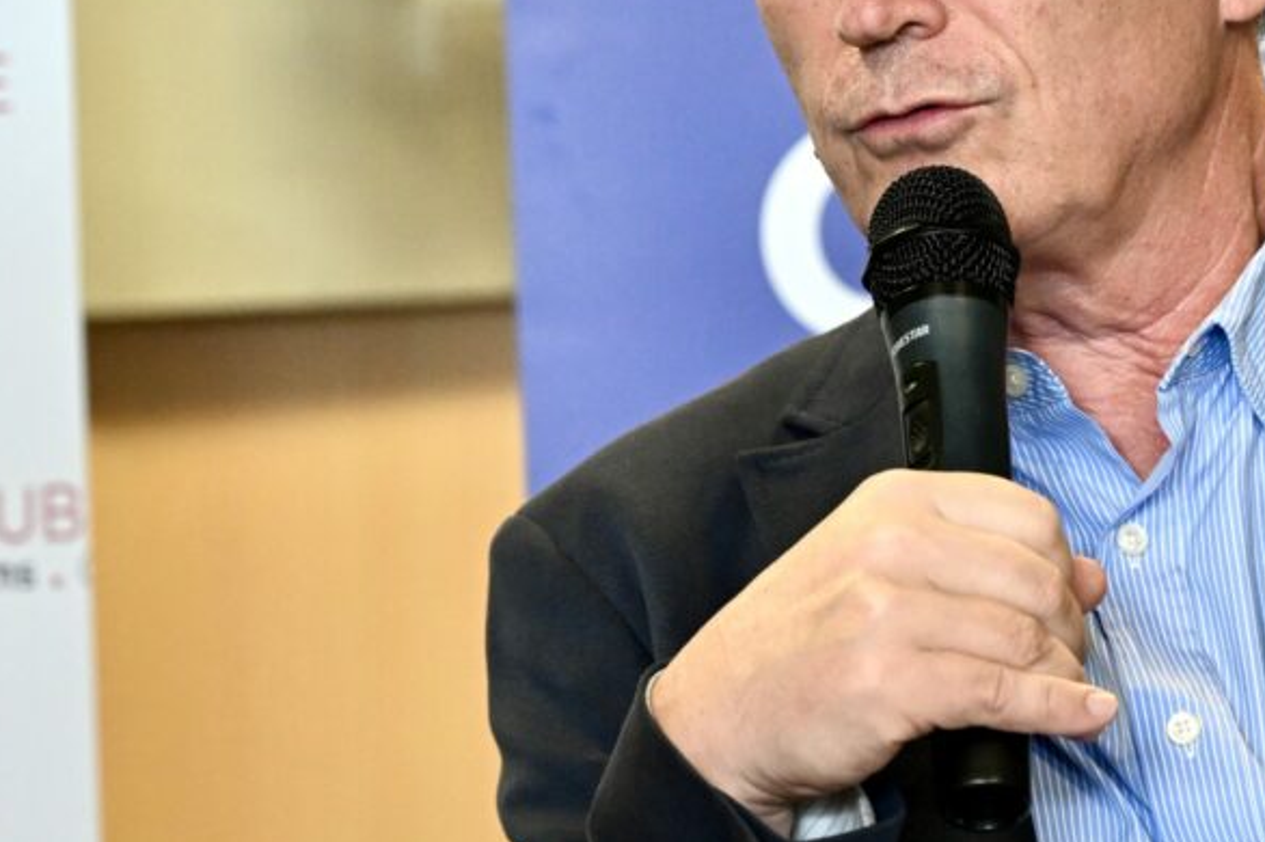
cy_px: 138
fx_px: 10781
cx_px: 851
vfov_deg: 4.5
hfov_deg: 6.7
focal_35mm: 307
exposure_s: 1/100
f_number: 5
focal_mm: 120
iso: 2500
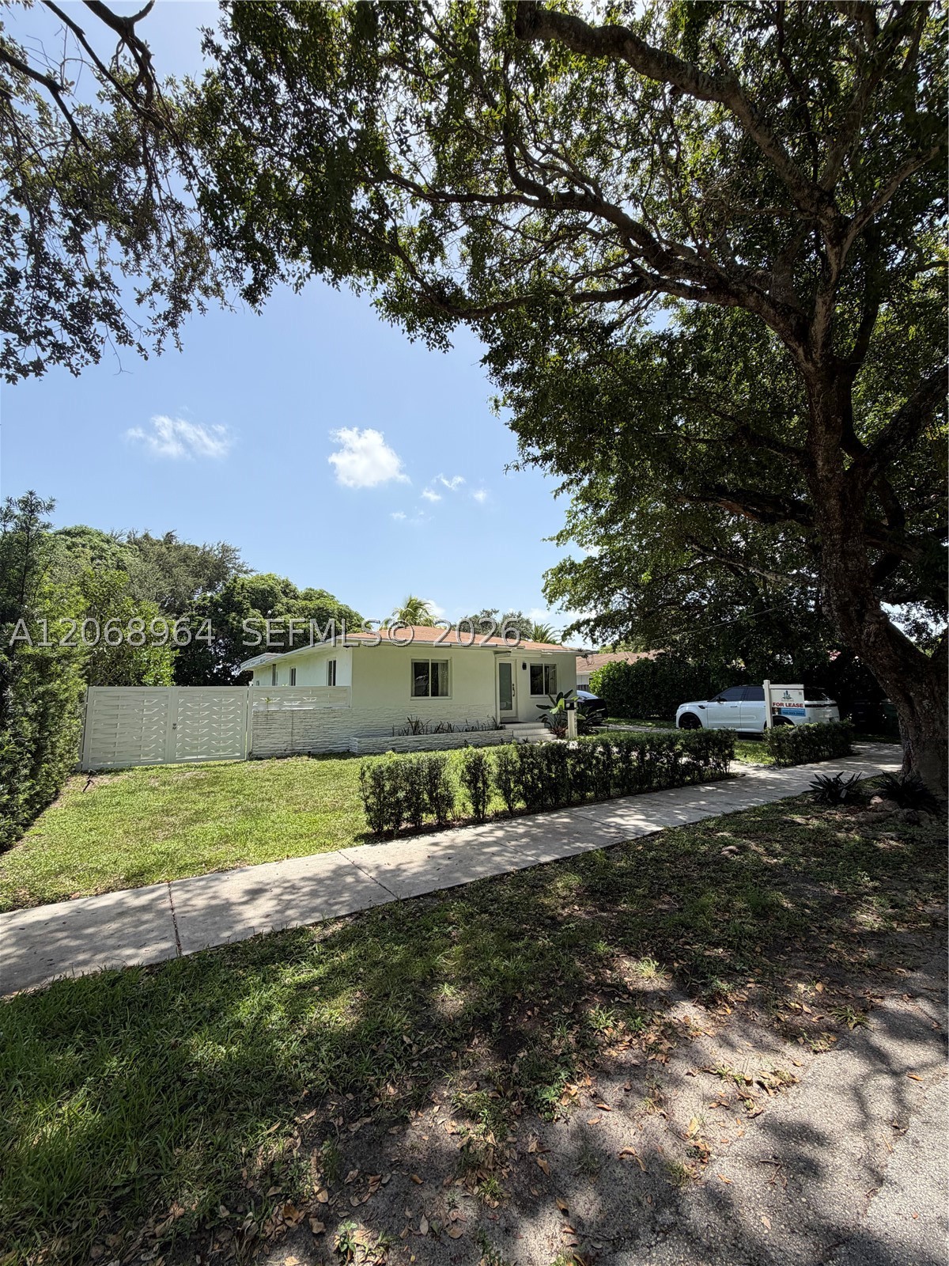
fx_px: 512
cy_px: 633
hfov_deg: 85.7
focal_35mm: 14
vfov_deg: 102.1
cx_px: 474
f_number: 2.2
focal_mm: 2.22
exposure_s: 1/770
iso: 25
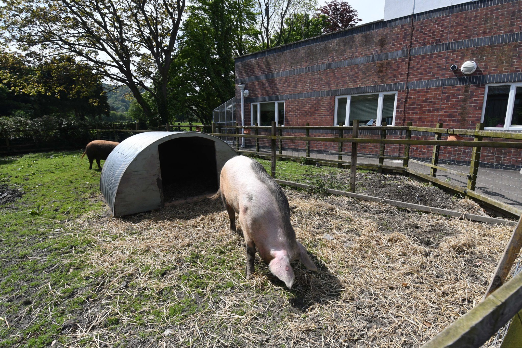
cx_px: 261
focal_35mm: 18
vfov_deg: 67.4
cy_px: 174
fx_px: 261
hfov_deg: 90.0
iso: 1000
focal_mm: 12
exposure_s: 1/3200
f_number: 7.1
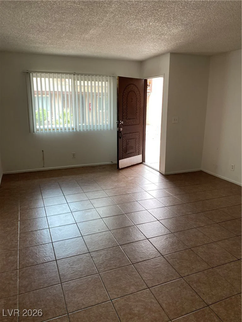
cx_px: 121
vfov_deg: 67.3
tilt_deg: -12.9
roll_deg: +0.8
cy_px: 161
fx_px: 242
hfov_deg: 53.1
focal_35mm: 26
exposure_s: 1/120
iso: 80
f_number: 1.8
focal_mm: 4.25
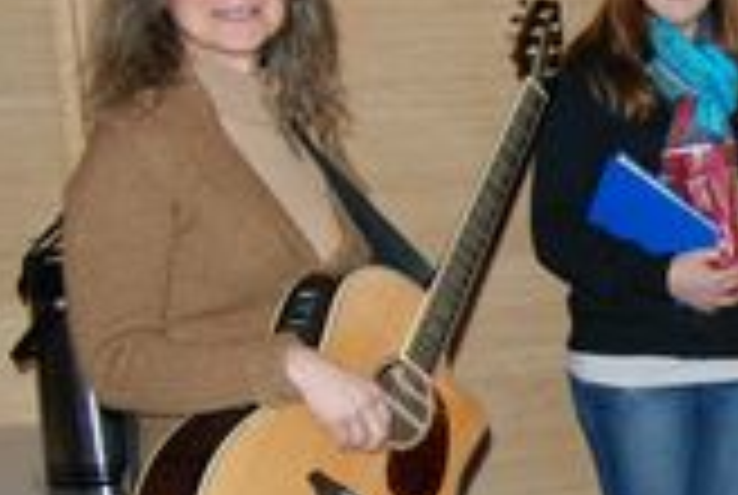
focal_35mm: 86
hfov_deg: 21.5
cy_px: 367
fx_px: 1766
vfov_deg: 15.9
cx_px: 936
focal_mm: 20
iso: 640
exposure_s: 1/60
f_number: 4.5
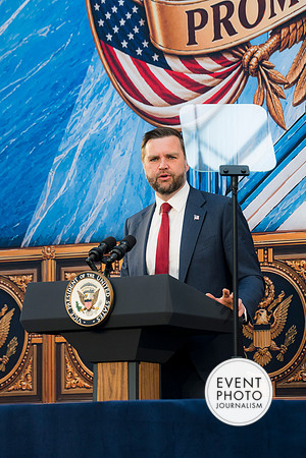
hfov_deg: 6.1
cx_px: 153
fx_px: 2869
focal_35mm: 225
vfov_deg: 9.1
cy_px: 229
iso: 500
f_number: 4
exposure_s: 1/160
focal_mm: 150
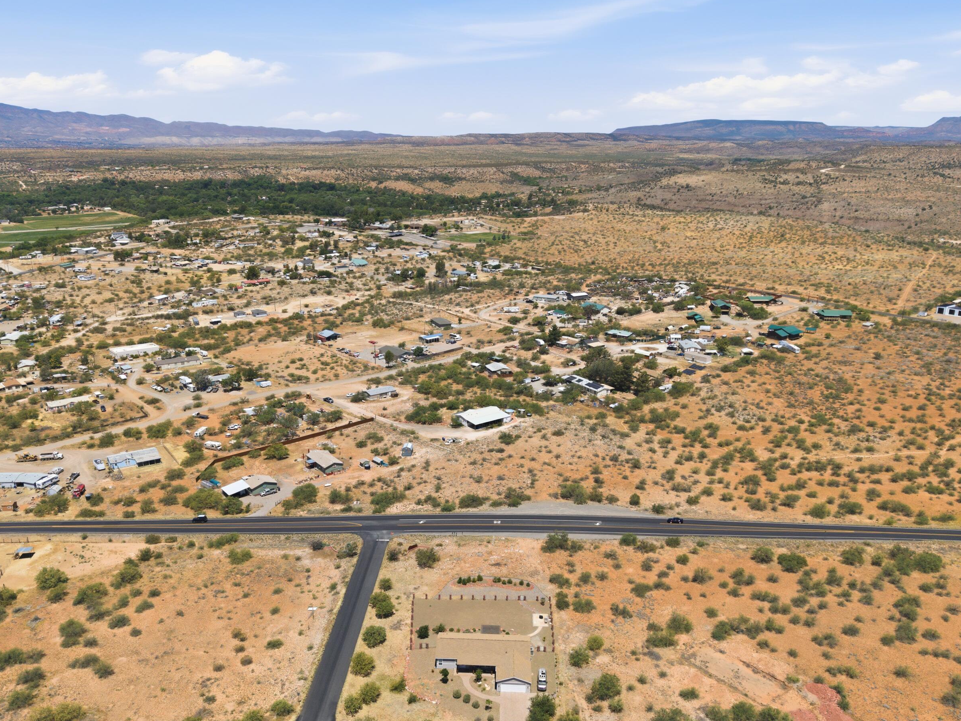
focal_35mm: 30
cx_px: 477
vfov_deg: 46.8
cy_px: 390
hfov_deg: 60.0
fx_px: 833
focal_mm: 8.7
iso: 110
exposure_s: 1/4000
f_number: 1.8
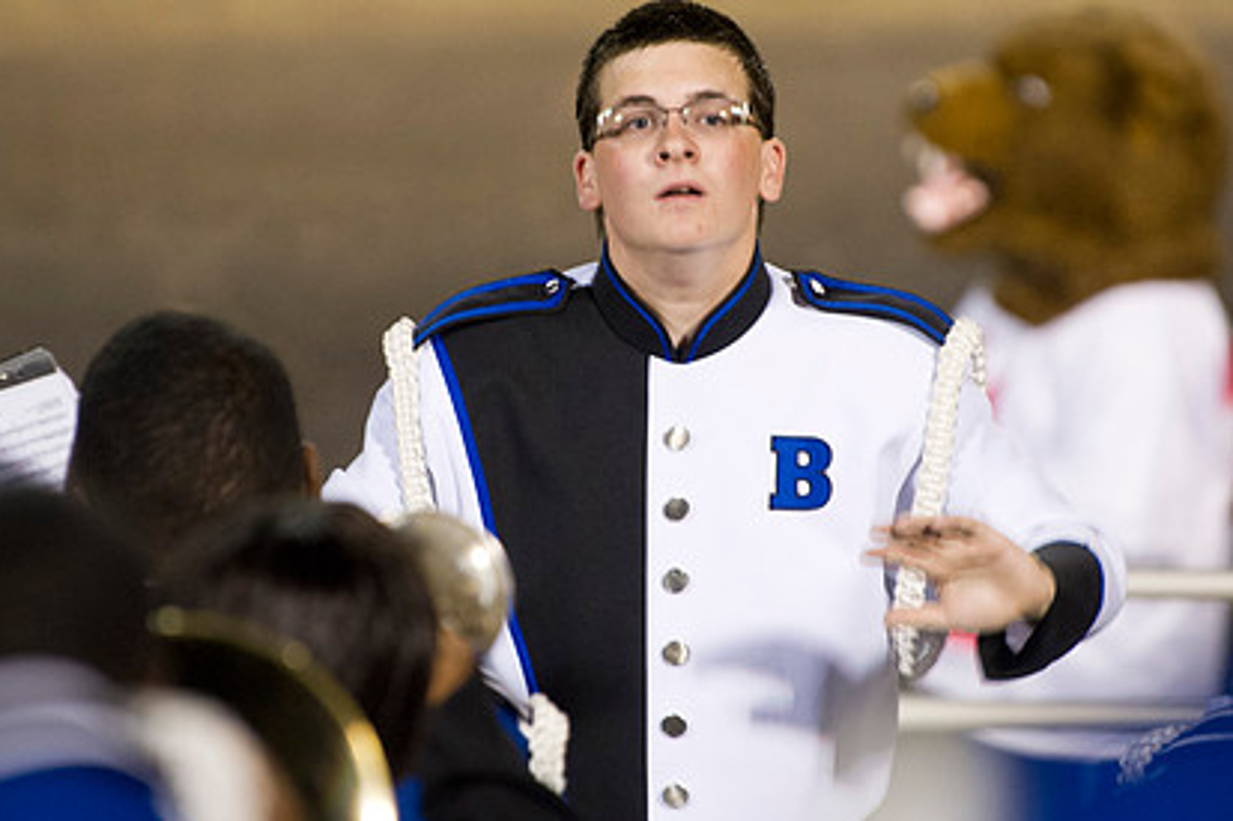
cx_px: 633
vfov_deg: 3.5
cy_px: 385
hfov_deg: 5.2
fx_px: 13454
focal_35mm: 393
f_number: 5
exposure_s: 1/125
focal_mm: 280
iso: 4000
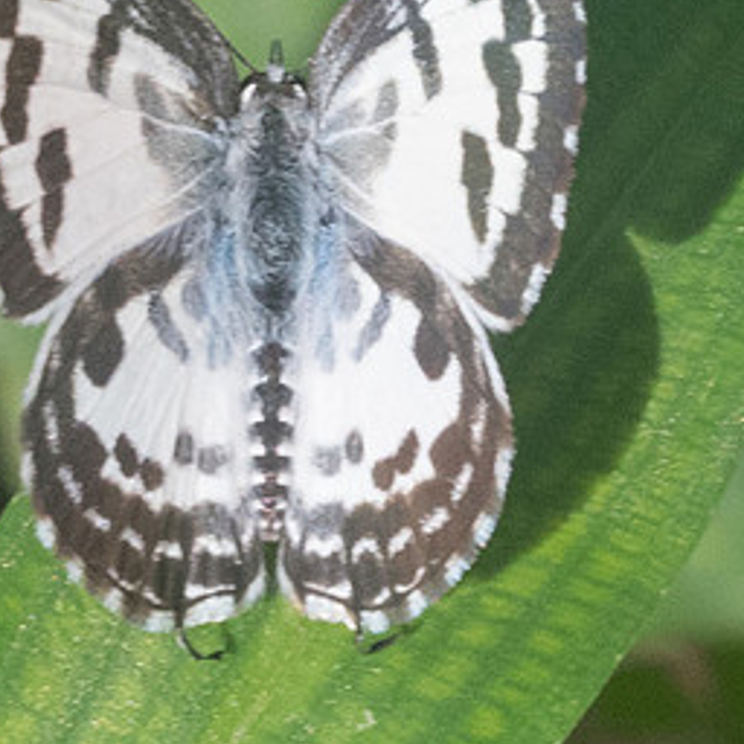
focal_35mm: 1406
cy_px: 177
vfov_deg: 1.2
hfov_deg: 1.2
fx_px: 34189
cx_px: 351
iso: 1000
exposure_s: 1/250
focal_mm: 150
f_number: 16
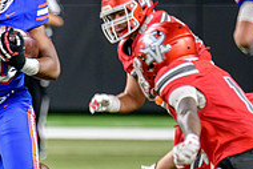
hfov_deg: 2.2
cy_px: 130
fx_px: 6442
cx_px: 7
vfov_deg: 1.5
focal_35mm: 916
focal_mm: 300
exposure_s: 1/400
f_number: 2.8
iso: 1250
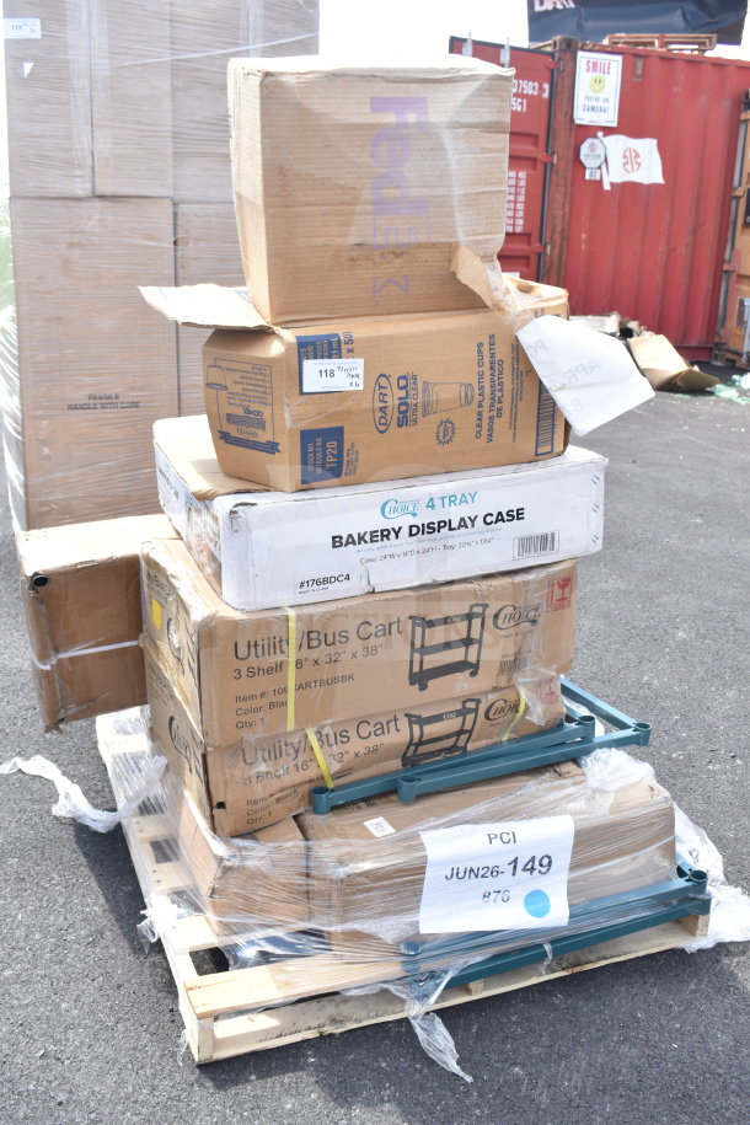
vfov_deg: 53.1
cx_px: 375
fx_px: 1125
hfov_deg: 36.9
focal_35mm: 36
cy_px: 562
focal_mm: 24
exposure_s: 1/160
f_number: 6.3
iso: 200
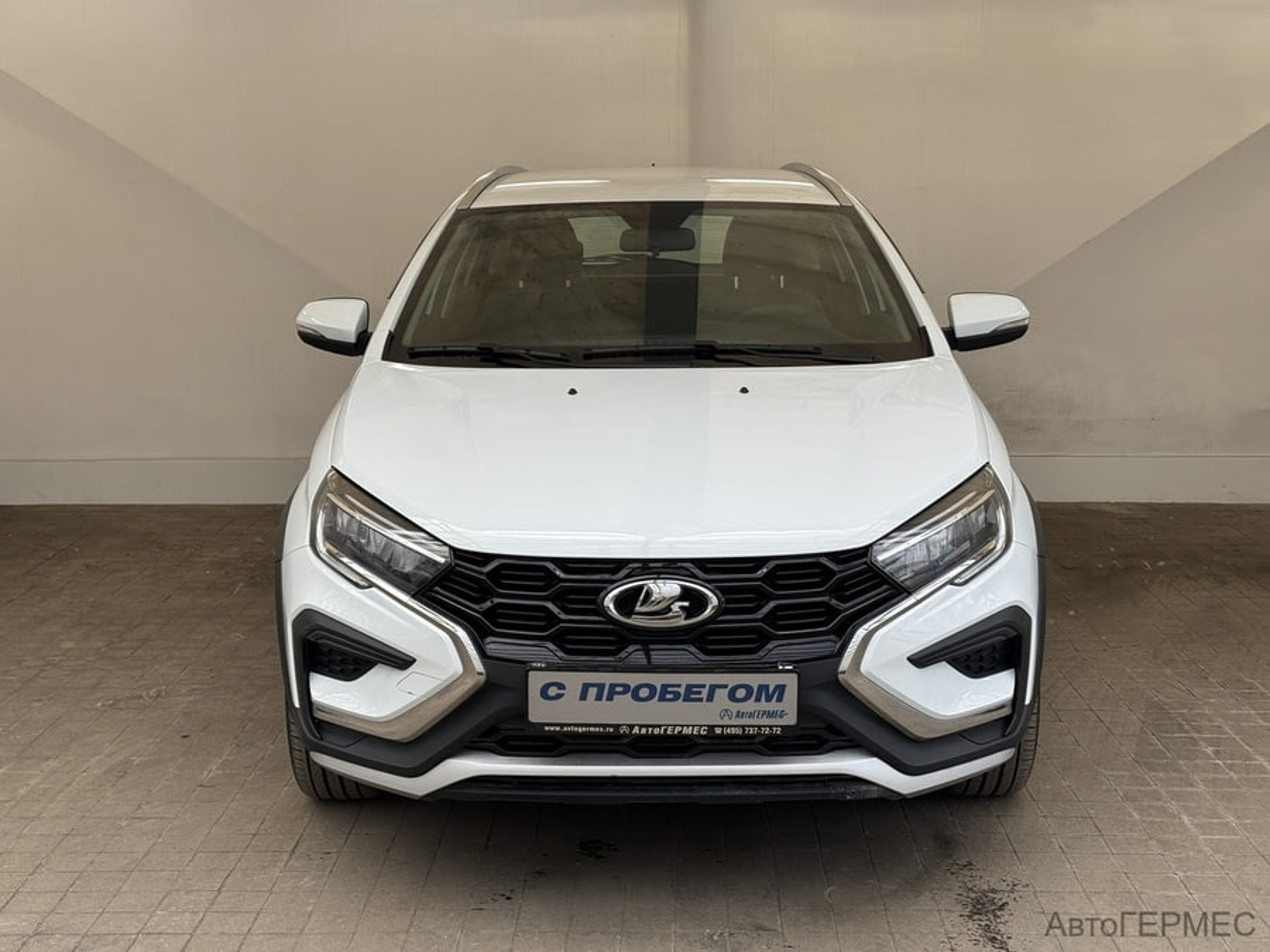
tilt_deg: -11.6
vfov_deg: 30.3
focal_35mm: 48
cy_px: 476
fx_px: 1761
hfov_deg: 39.7
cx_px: 635
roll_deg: -0.7
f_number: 1.78
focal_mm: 6.76
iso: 64
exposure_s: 1/1152
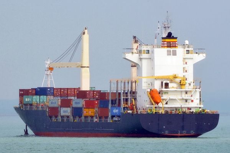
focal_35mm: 600
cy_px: 76
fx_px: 3833
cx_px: 115
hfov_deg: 3.4
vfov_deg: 2.3
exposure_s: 1/125
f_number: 11
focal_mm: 600
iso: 100
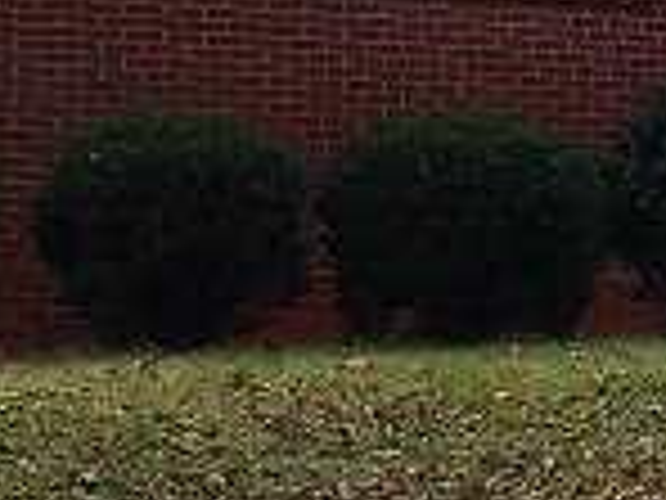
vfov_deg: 8.1
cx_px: 774
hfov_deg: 10.7
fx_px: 3502
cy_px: -18
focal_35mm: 182
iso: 50
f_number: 2.4
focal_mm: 4.12
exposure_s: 1/502
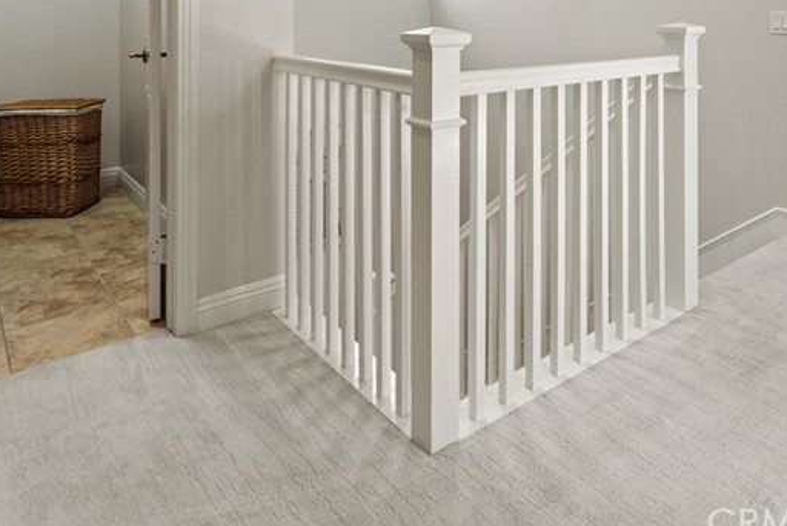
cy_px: 19
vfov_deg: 41.4
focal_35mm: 28
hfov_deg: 64.6
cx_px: 484
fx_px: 612
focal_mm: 14
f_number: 6.3
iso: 320
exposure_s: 1/8
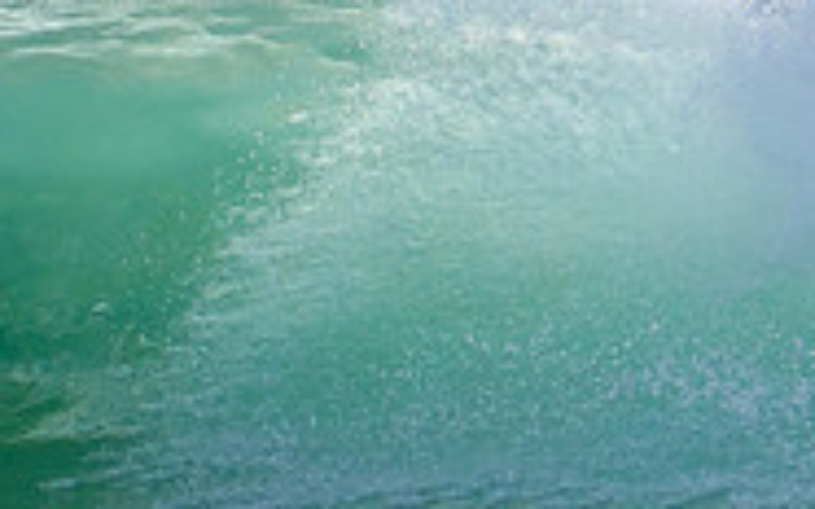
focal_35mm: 1907
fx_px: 42332
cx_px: 973
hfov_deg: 1.1
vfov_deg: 0.7
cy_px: -116
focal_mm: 400
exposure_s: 1/2000
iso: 400
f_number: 5.6
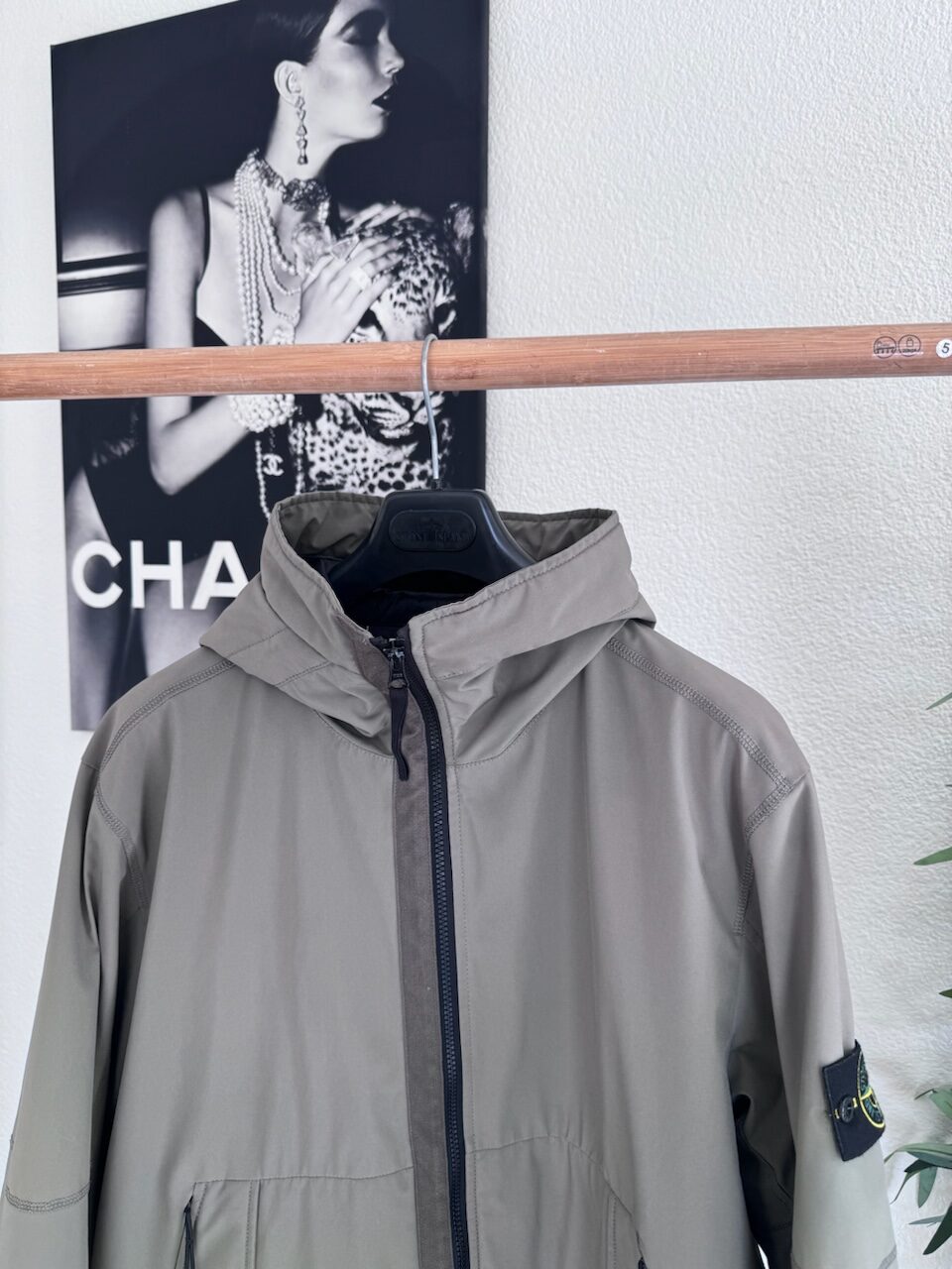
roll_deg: -1.7
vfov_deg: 71.6
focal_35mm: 24
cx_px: 476
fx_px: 880
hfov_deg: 56.8
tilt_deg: -6.1
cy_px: 634
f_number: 1.78
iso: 80
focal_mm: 6.76
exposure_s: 1/121
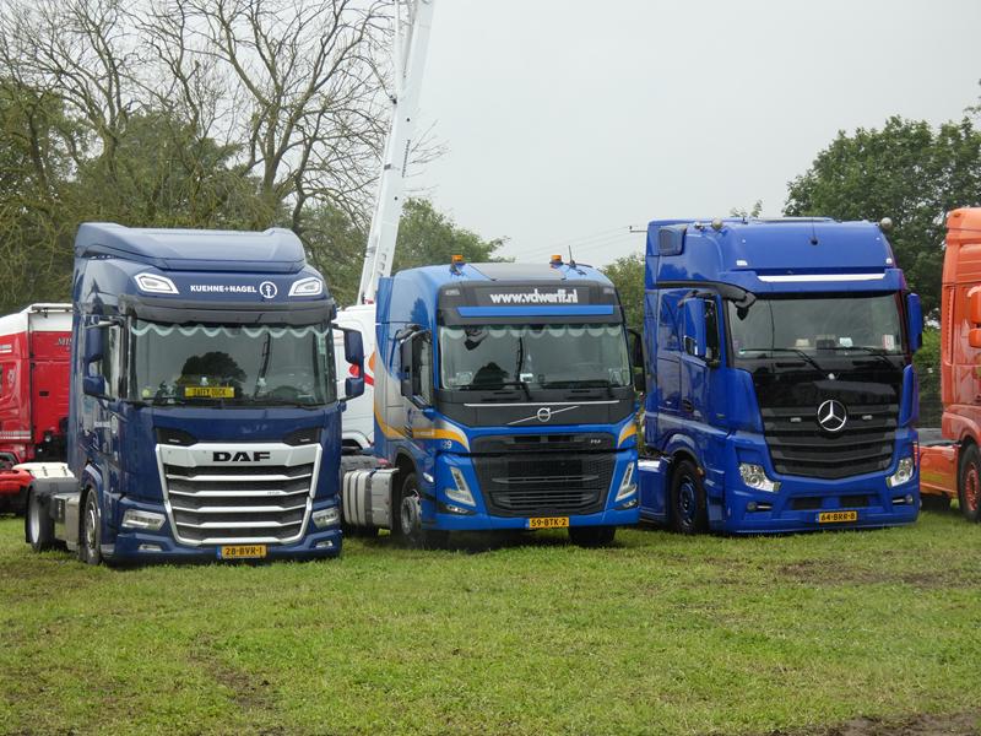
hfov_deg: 22.5
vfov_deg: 17.0
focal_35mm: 87
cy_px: 368
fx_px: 2466
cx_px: 490
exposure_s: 1/200
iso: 80
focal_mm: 15.6
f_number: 4.6
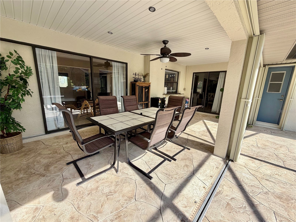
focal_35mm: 14
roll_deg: -1.6
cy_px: 111
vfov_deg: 85.7
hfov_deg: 102.1
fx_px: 120
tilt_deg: -12.2
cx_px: 148
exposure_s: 1/502
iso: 50
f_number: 2.2
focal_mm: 2.22
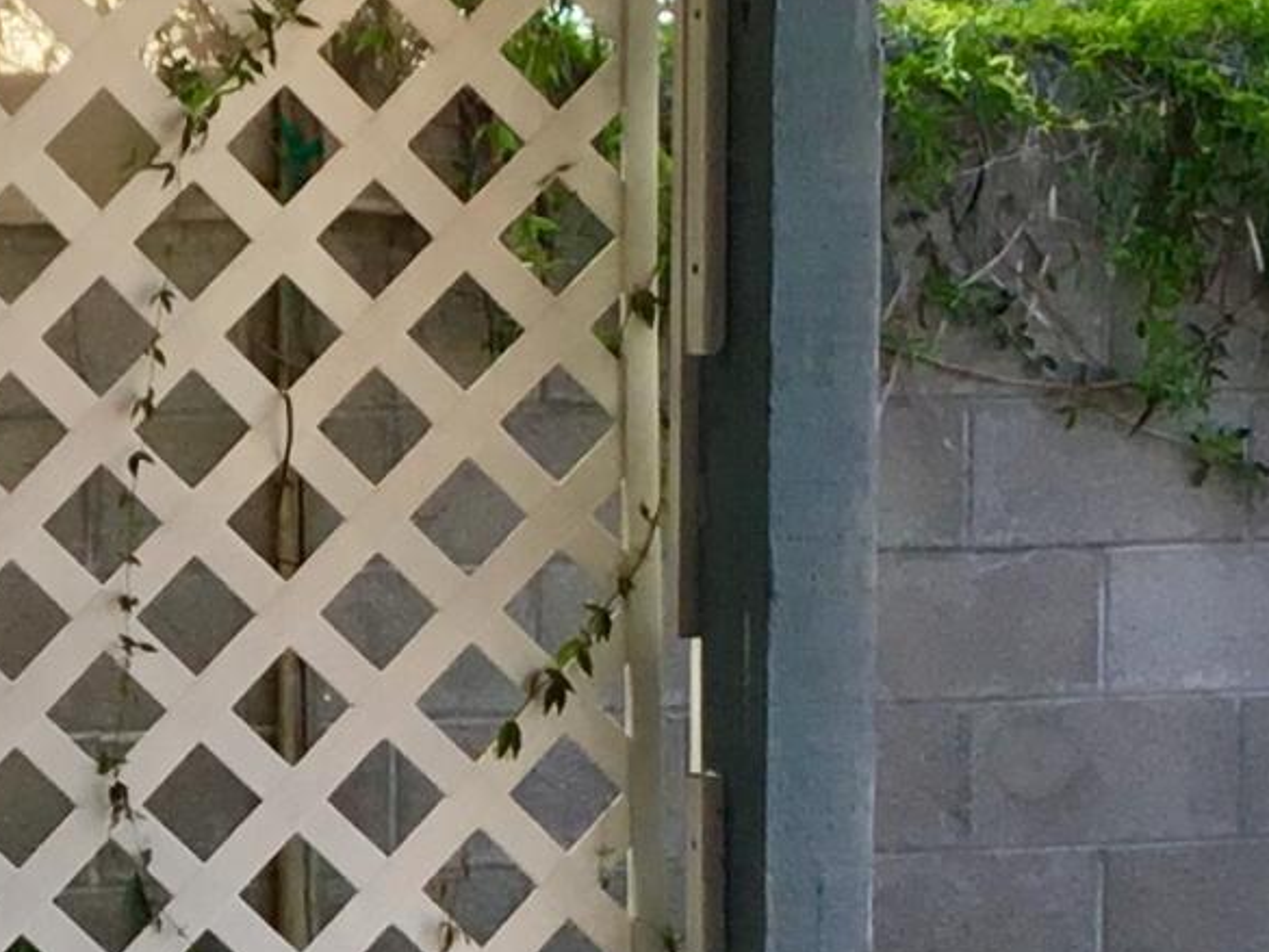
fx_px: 5830
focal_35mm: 159
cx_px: -108
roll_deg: +1.4
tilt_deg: -5.5
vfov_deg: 9.3
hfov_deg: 12.2
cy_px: 852
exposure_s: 1/238
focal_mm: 3.3
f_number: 2.4
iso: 25
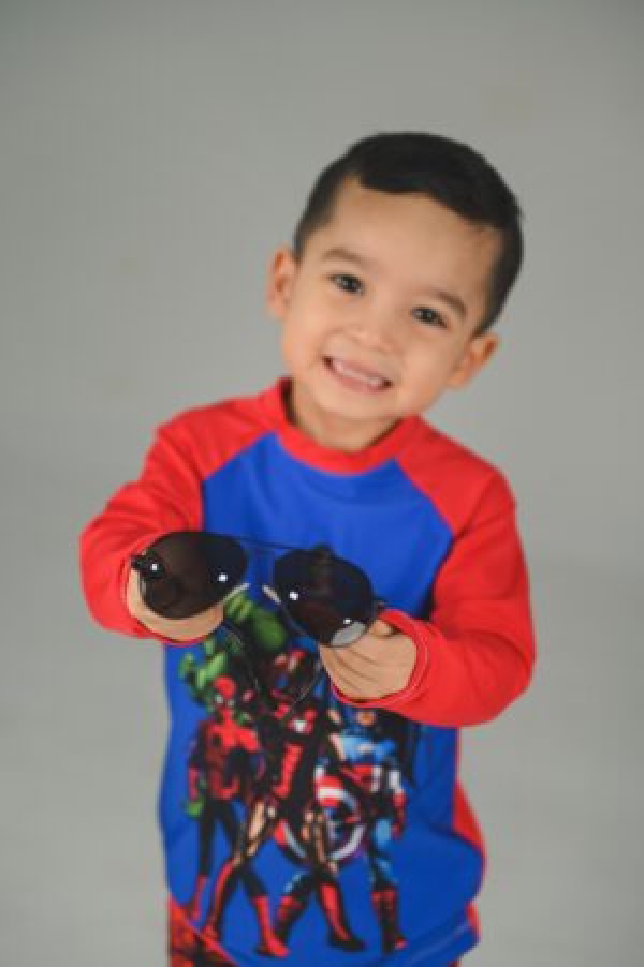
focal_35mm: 66
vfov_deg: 30.5
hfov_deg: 20.6
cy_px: 484
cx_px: 322
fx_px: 1774
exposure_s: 1/200
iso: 200
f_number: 2.8
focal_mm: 66
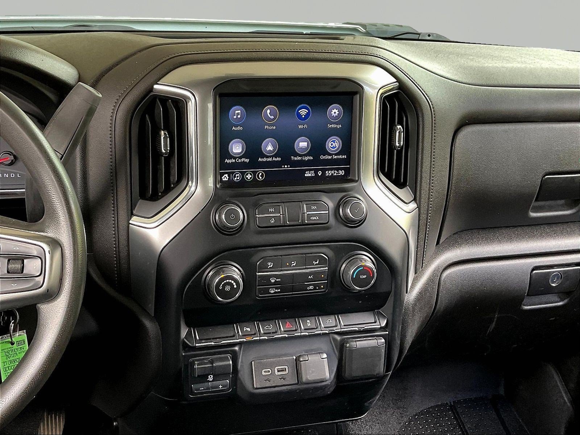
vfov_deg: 48.2
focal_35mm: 29
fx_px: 486
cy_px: 218
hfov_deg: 61.7
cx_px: 290
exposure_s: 1/70
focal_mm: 3
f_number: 1.8
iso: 64
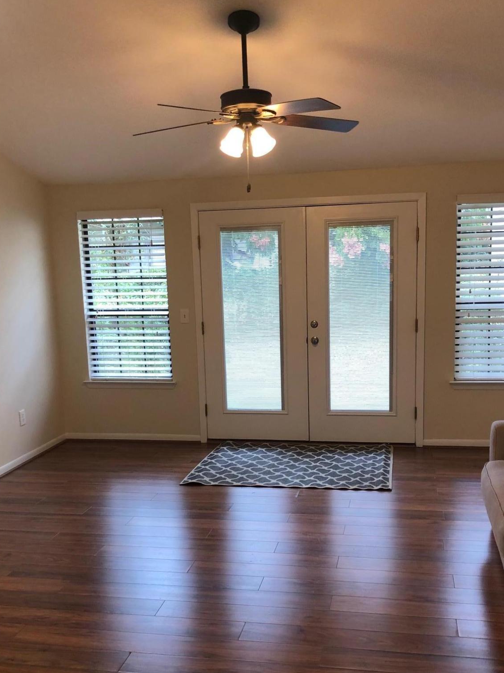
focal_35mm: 37
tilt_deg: -9.1
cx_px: 263
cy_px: 392
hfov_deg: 38.6
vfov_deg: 49.9
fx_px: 718
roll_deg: +1.9
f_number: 1.8
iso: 32
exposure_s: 1/30
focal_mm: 3.99
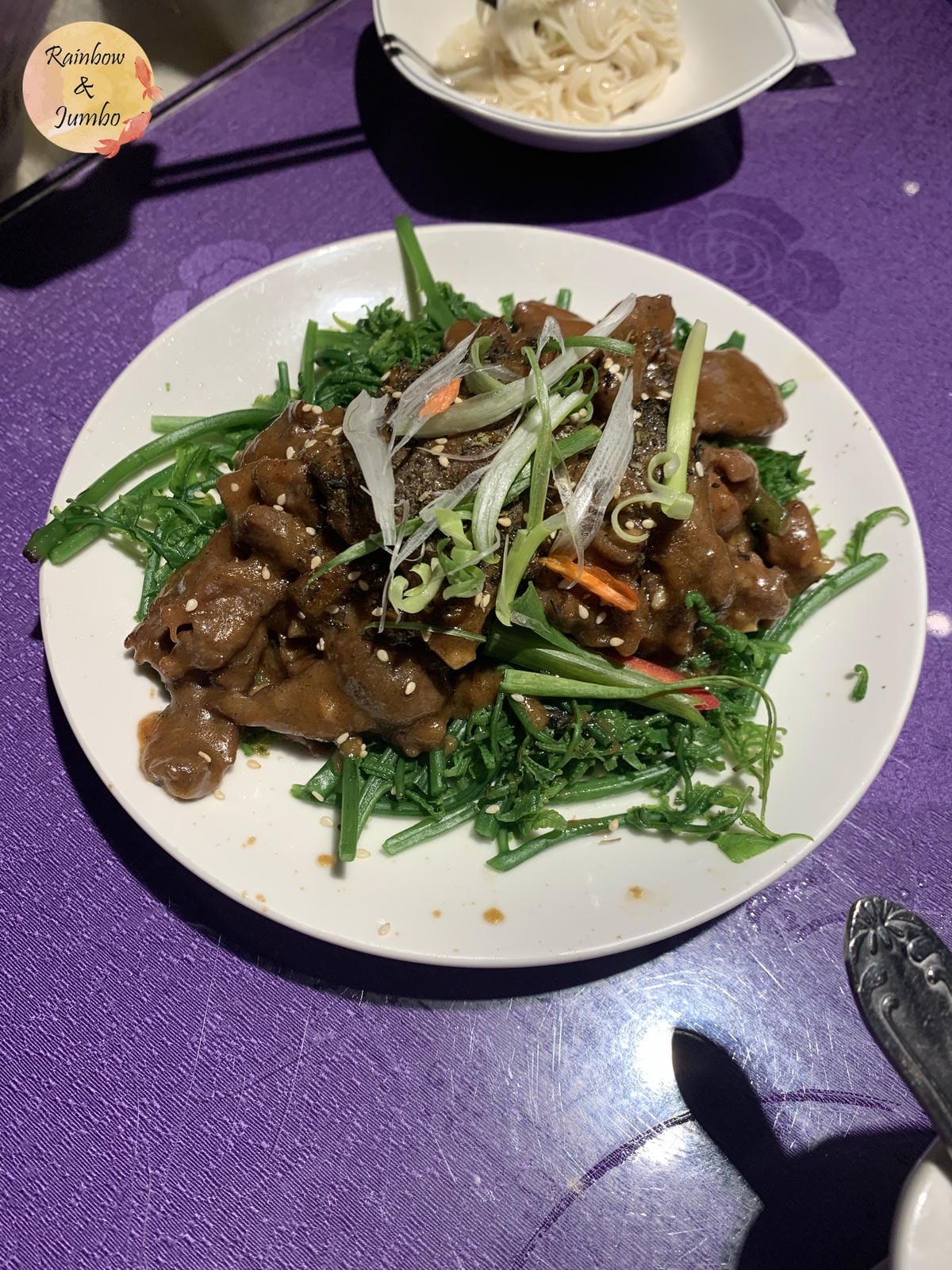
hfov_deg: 53.1
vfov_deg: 67.3
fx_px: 953
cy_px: 635
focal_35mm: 26
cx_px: 476
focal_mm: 4.25
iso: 50
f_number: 1.8
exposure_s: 1/120
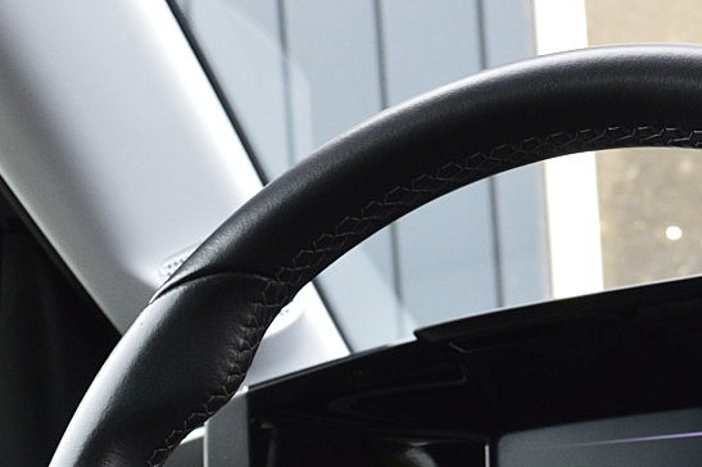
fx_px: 1822
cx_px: 560
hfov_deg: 21.5
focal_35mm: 93
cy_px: 661
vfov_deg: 13.9
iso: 800
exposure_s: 1/60
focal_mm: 21
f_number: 6.3
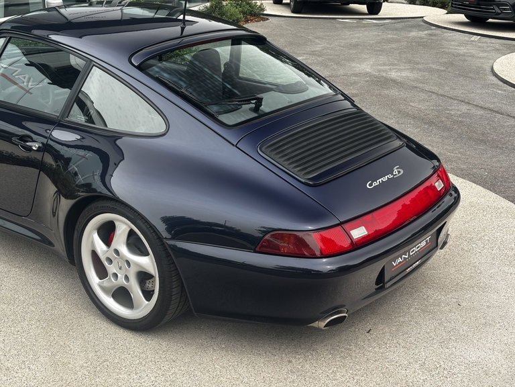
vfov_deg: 28.0
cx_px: 258
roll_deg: -0.5
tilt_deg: -20.3
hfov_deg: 36.8
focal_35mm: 52
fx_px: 774
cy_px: 194
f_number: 1.6
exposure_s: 1/300
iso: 32
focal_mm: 5.96
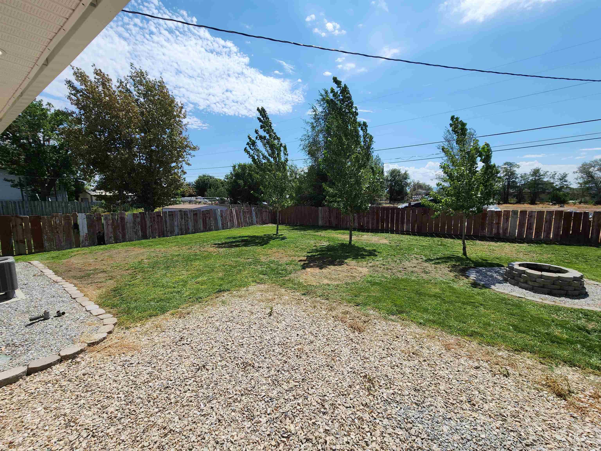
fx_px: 226
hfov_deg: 106.2
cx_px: 300
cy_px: 226
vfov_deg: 89.9
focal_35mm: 13
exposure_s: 1/3168
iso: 50
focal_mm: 2.2
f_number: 2.2
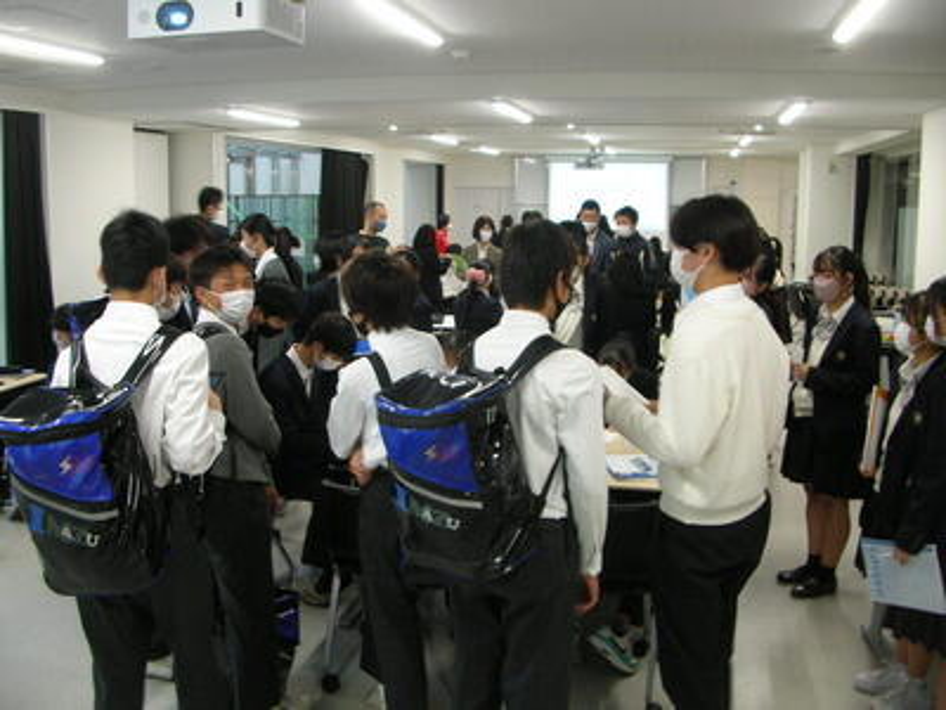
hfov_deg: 52.6
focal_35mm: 35
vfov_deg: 40.7
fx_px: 956
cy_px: 355
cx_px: 473
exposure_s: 1/16.3
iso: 50
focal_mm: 5.8
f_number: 2.8
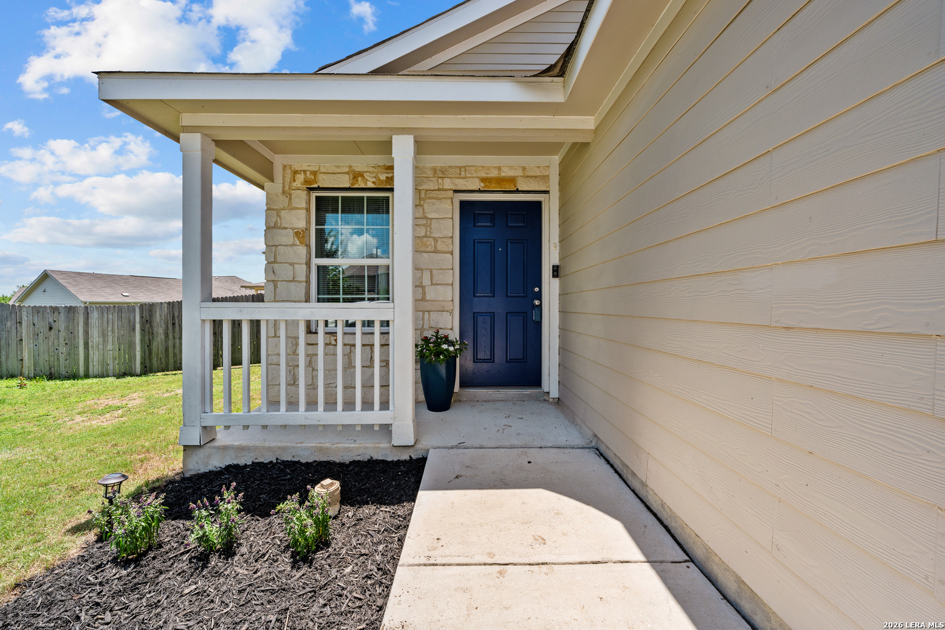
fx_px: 367
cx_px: 472
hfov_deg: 104.3
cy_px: 315
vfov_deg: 81.2
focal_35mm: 14
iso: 100
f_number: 8
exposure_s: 1/250
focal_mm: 14
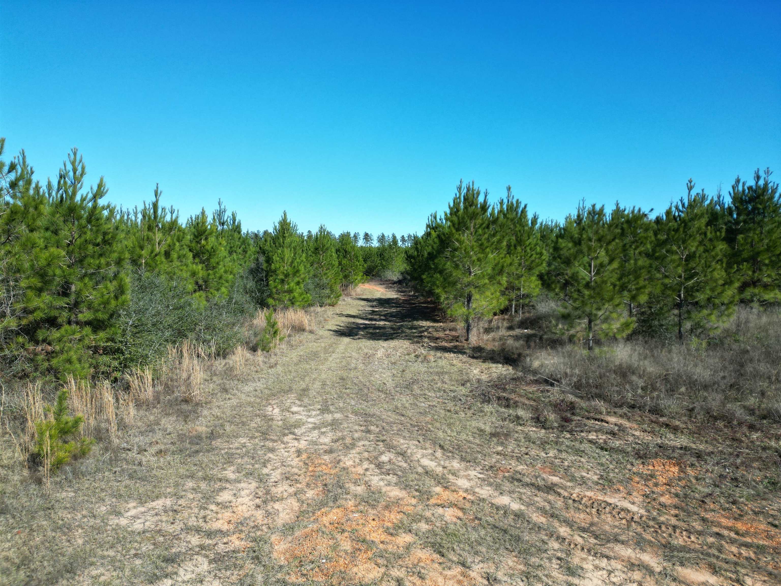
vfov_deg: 56.8
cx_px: 390
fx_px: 541
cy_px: 293
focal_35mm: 24
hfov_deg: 71.6
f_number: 1.7
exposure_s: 1/2000
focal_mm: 6.72
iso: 110
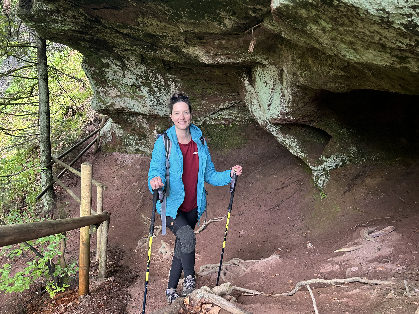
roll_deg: -2.2
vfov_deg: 53.1
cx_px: 210
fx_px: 315
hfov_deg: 67.3
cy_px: 157
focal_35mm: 26
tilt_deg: -4.8
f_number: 1.5
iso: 320
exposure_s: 1/60
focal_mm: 5.7
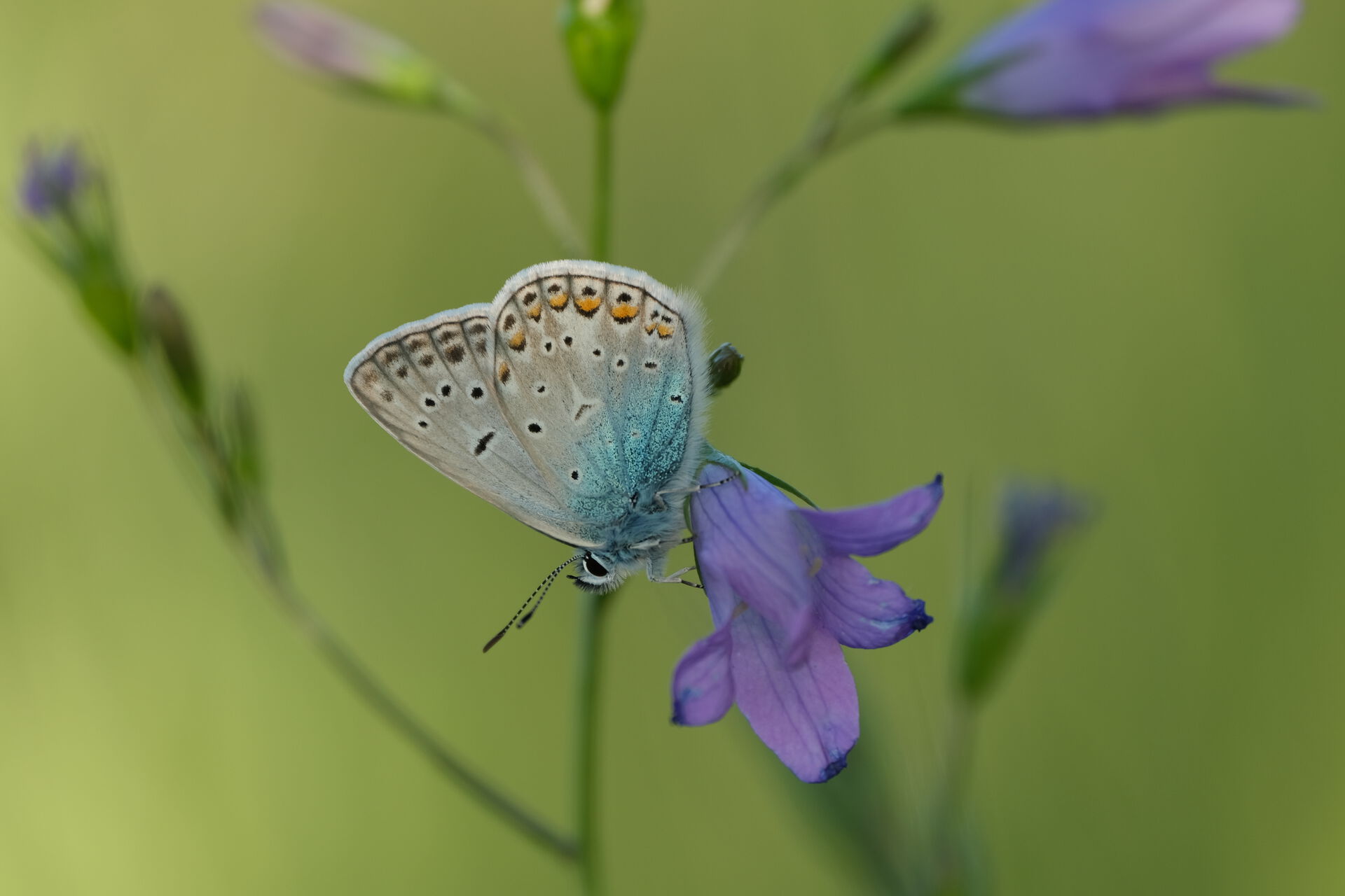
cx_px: 672
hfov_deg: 4.6
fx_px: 16811
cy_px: 448
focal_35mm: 450
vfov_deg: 3.1
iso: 250
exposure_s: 1/220
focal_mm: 300
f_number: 6.4
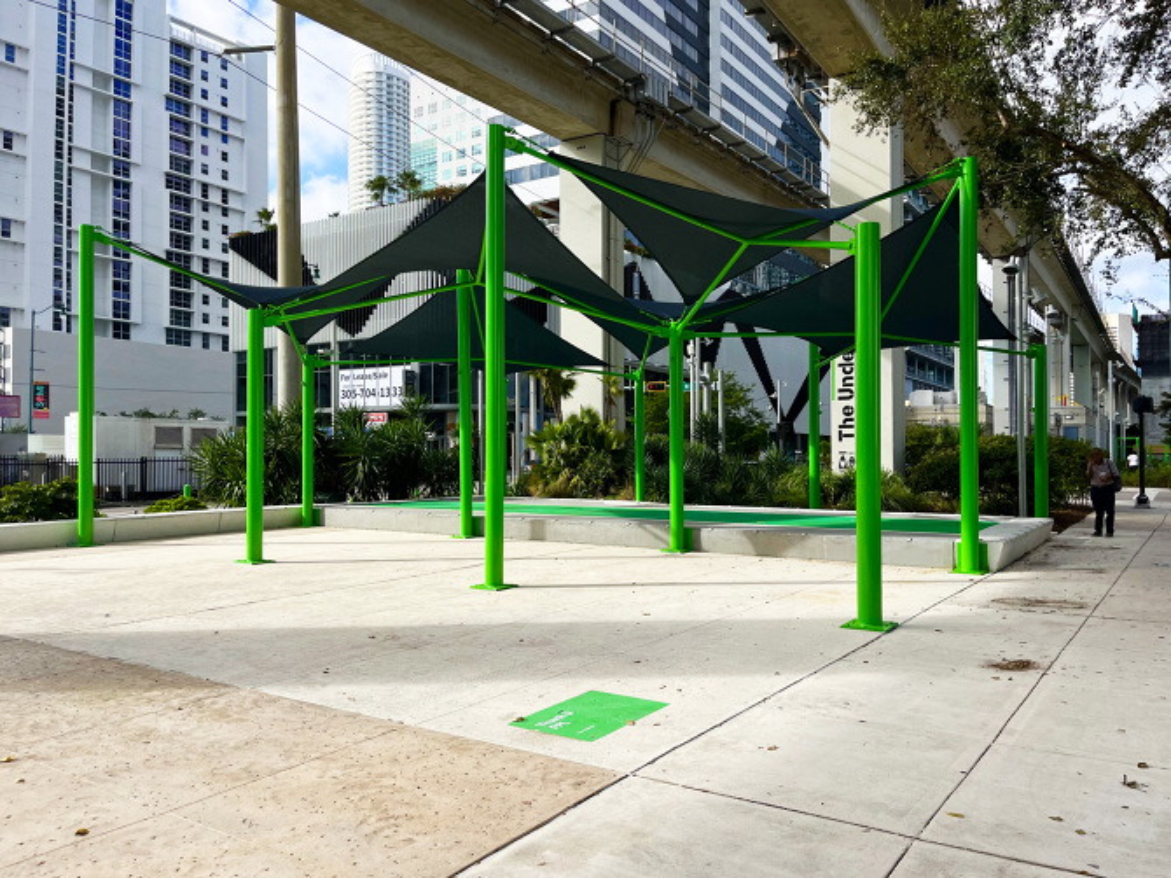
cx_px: 586
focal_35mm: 26
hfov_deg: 67.3
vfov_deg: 53.0
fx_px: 879
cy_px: 439
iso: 50
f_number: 1.6
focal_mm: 5.1
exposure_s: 1/3521
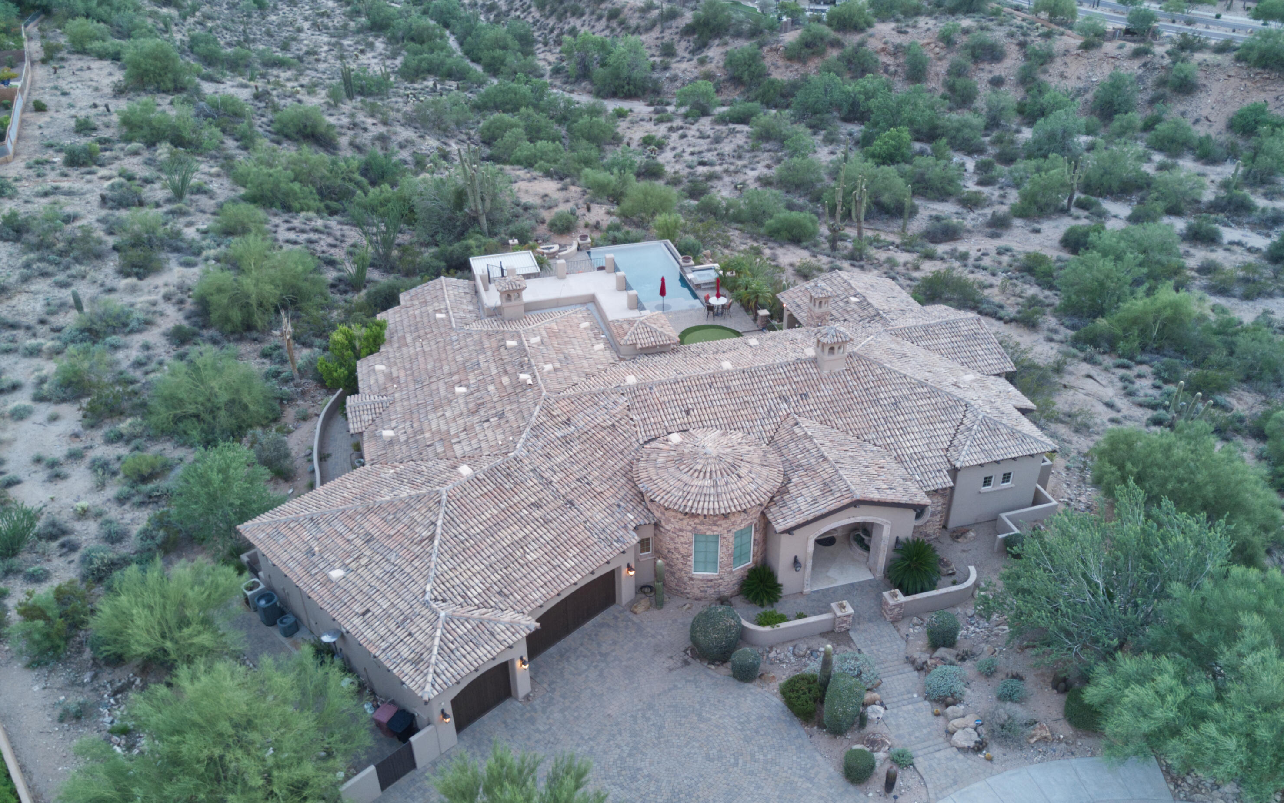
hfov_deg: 66.5
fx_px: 980
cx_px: 638
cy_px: 444
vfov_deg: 44.5
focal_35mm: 28
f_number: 2.2
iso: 176
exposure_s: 1/25
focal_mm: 4.7
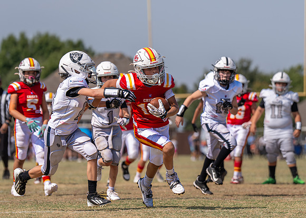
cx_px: 177
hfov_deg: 7.1
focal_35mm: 284
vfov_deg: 5.1
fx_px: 2470
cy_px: 88
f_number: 2.8
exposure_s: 1/3200
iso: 100
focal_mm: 141
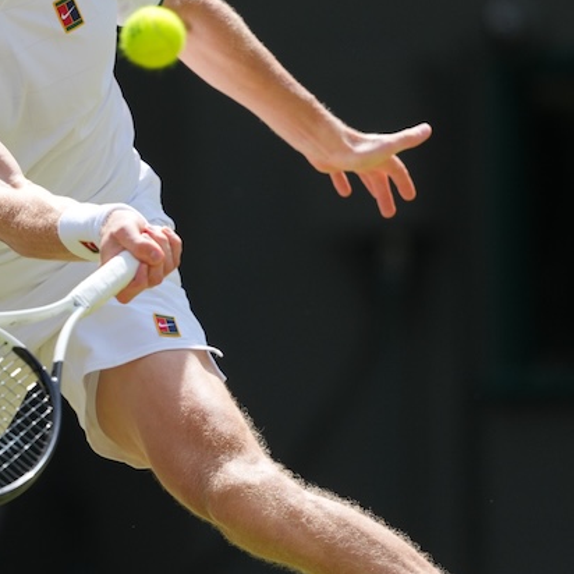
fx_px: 13939
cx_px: 84
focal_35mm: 743
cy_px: 228
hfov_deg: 2.4
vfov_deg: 2.4
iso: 250
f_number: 2.8
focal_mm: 300
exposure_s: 1/2500
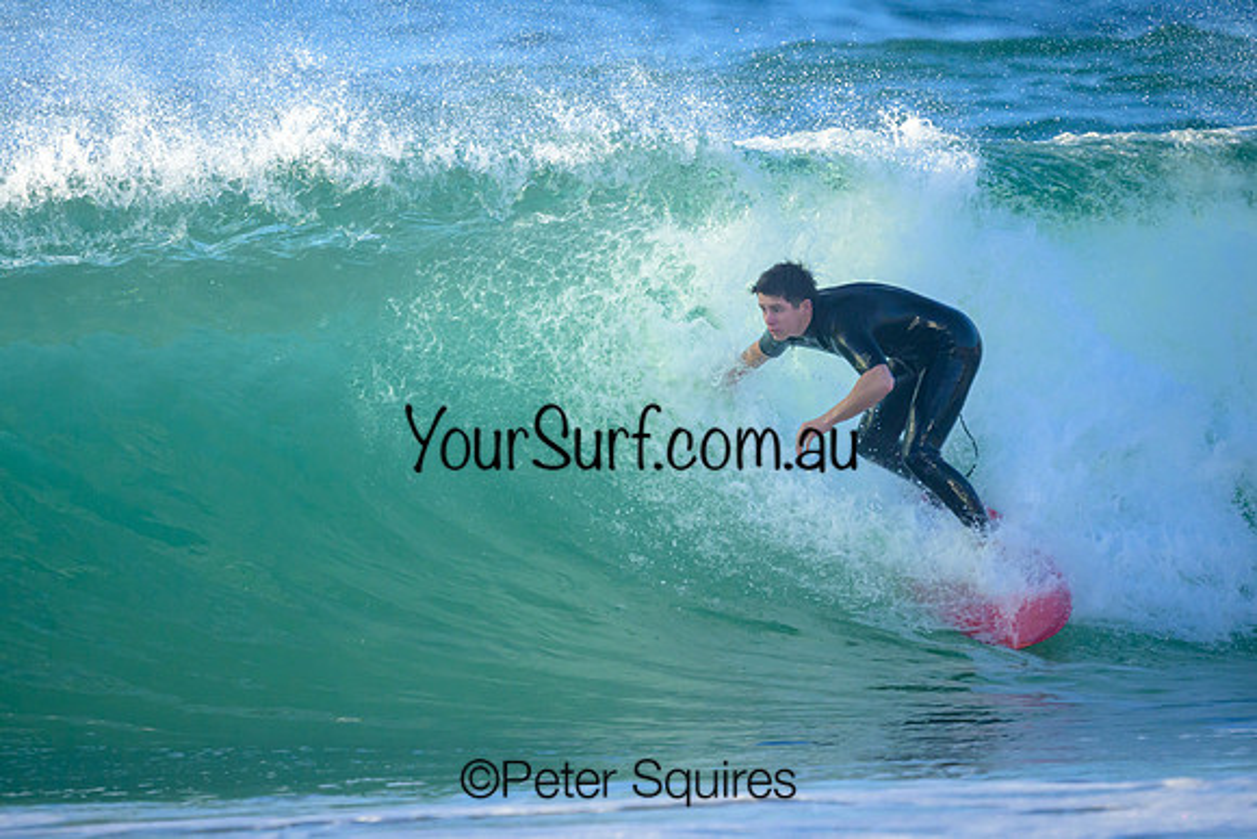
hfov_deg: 1.9
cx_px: 395
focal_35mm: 1097
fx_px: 38311
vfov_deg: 1.3
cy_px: 296
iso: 1100
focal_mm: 800
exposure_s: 1/2000
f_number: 6.3
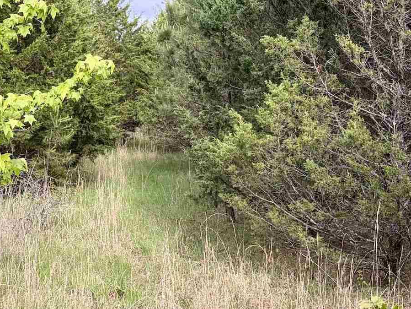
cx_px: 120
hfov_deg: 26.1
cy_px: 233
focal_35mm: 74
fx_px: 879
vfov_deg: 19.8
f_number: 1.6
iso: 50
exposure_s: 1/433
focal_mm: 5.96
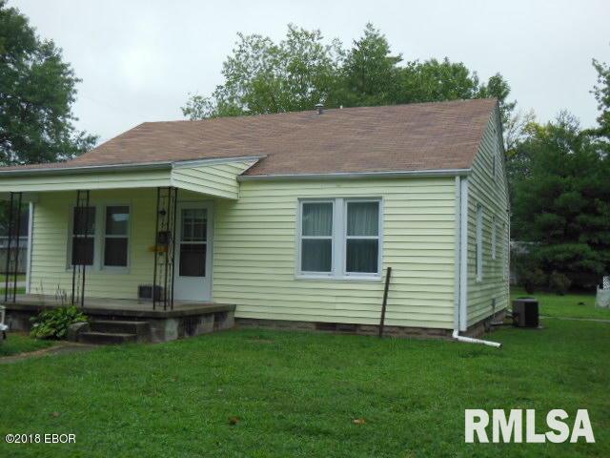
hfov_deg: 47.9
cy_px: 229
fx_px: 687
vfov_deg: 36.8
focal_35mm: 39
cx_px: 305
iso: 125
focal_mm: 6.9
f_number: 4.1
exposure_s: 1/125
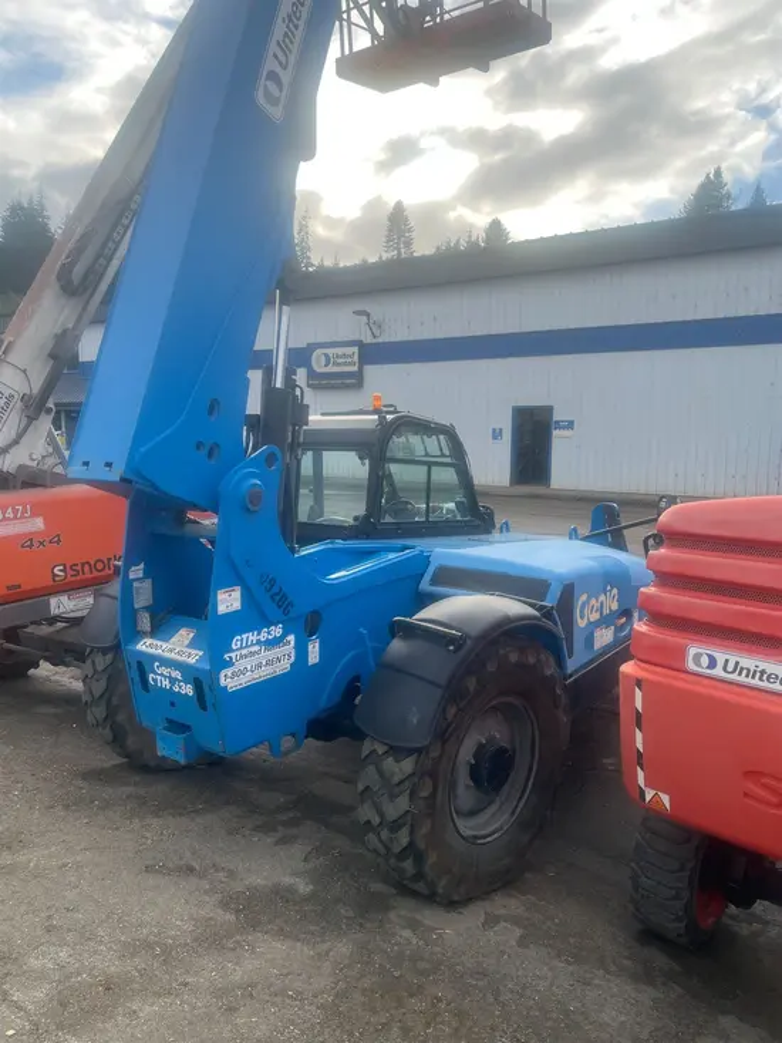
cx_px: 391
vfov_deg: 67.3
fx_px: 783
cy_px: 522
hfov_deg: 53.1
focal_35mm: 26
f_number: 1.6
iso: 50
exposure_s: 1/1212
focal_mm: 5.1
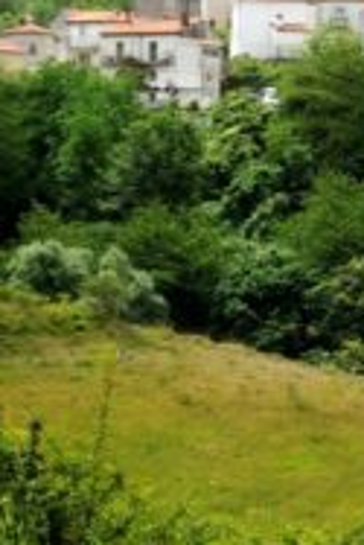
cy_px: 195
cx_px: 943
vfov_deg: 5.3
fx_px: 5904
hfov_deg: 3.5
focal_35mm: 390
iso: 200
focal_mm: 70
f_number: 16
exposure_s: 1/200
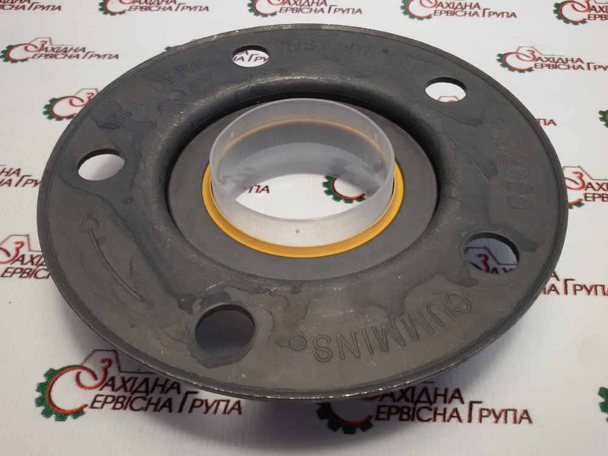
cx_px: 304
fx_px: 544
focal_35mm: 31
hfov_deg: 58.4
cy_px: 228
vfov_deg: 45.4
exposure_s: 1/50
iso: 50
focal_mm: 2.93
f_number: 2.4
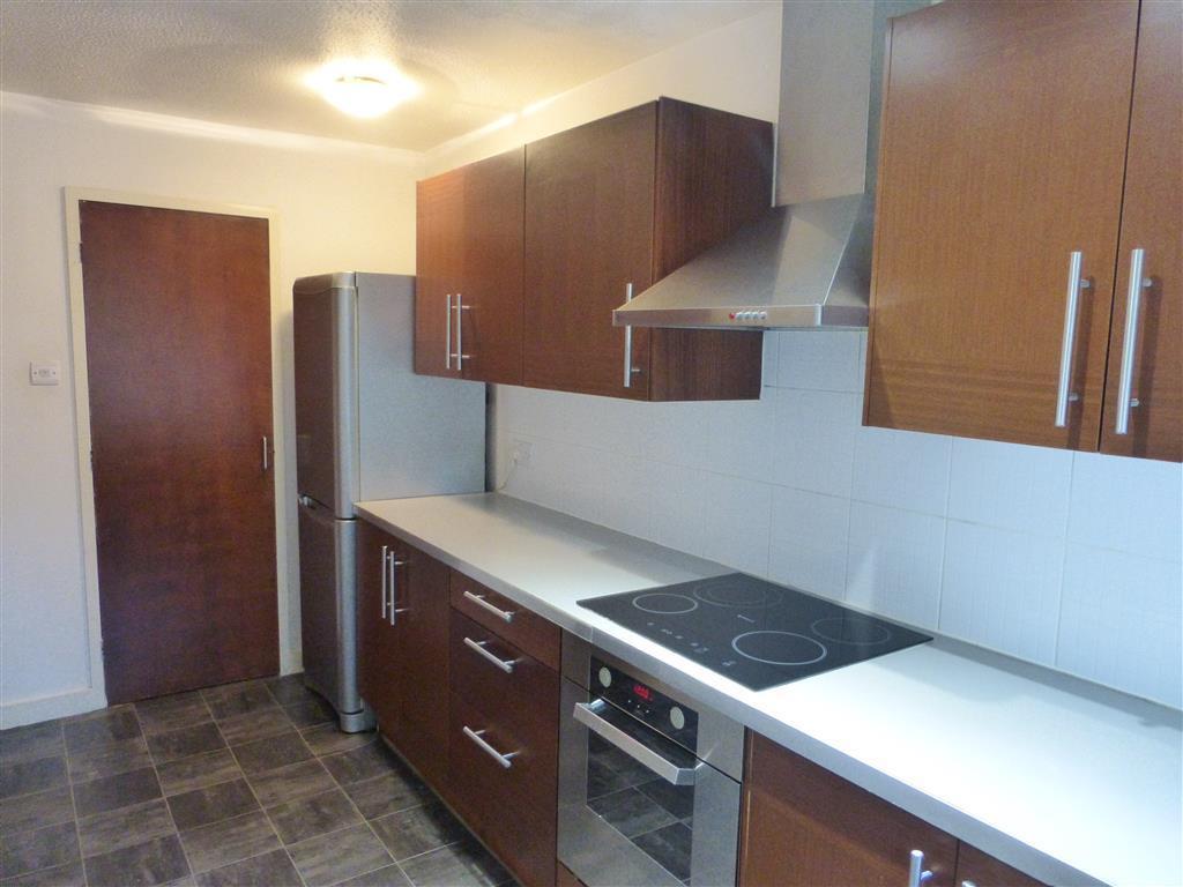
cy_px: 444
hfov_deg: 71.6
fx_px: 820
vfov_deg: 56.8
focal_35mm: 24
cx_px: 592
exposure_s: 1/25
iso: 1600
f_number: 3.3
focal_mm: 4.3
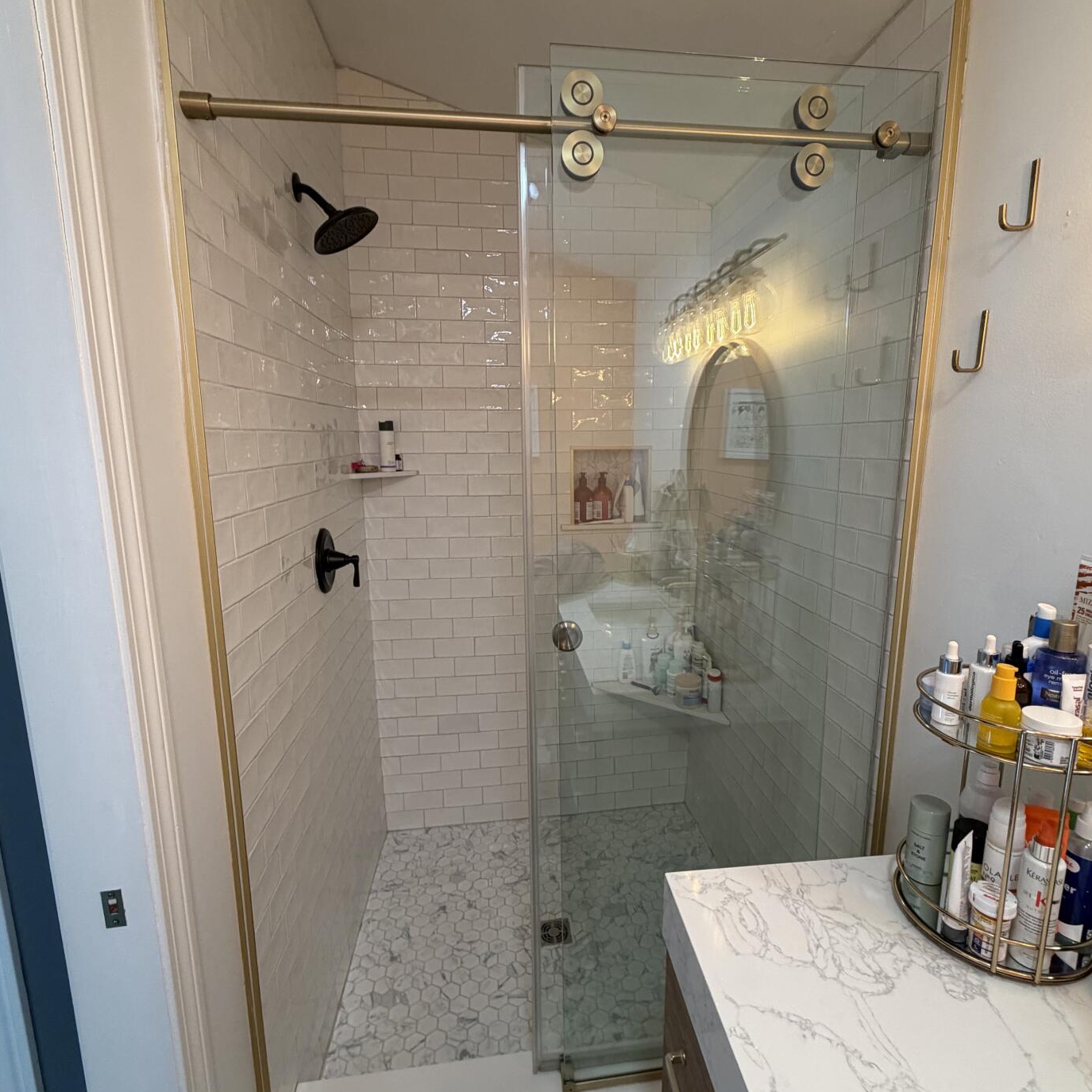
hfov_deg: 80.6
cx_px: 581
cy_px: 550
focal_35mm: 18
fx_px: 642
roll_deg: +1.4
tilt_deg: -10.5
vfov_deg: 80.7
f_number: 2.2
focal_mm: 2.22
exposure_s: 1/60
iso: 160
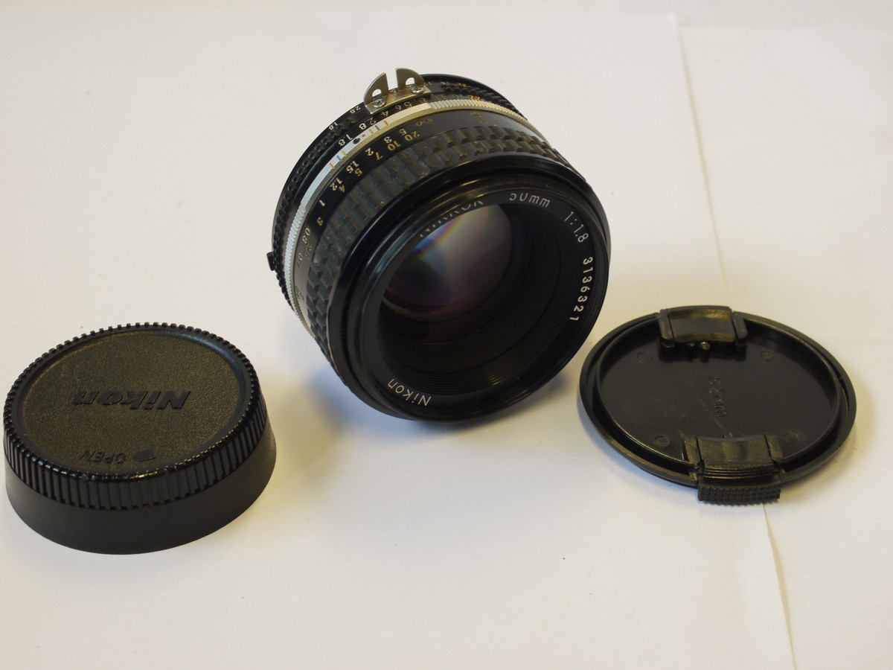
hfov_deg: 32.2
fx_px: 1548
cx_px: 446
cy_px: 335
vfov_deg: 24.4
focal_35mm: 60
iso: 400
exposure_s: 1/25
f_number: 8
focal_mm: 30
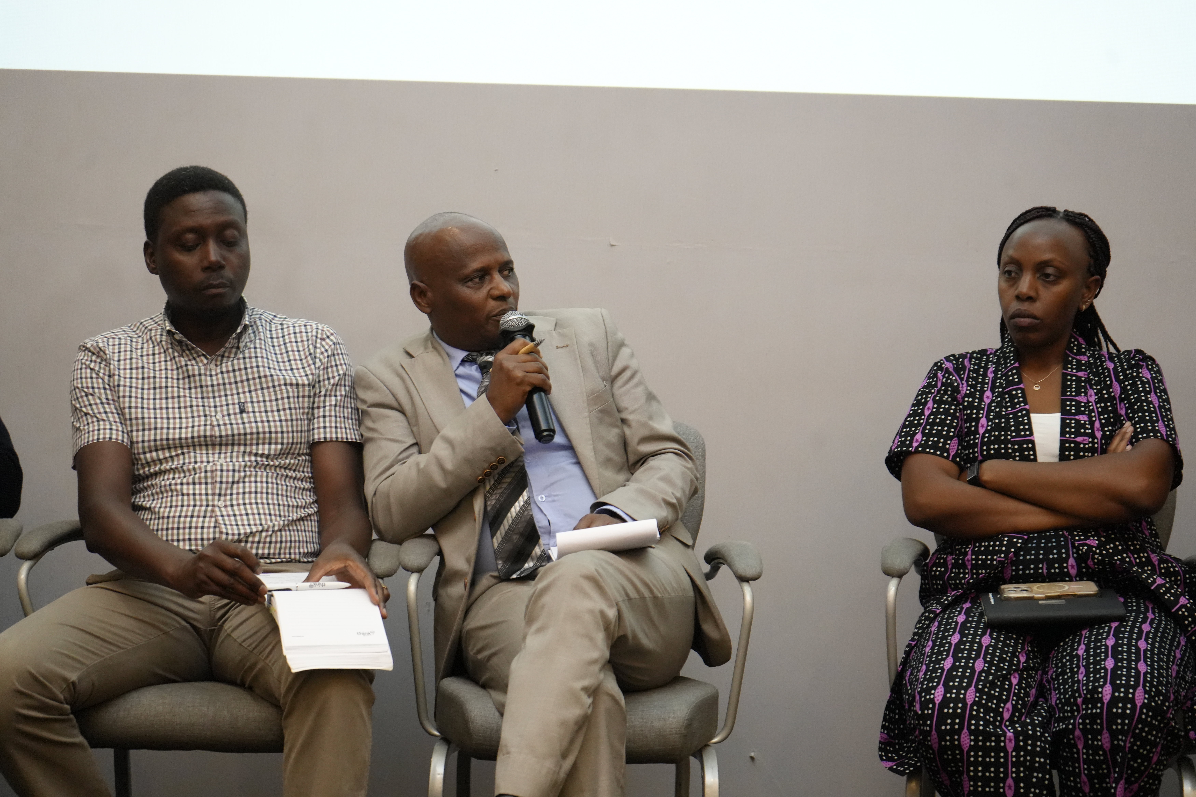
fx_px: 1960
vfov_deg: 23.0
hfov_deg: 33.9
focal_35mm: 59
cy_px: 398
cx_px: 598
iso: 6400
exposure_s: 1/125
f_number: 5
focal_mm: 59
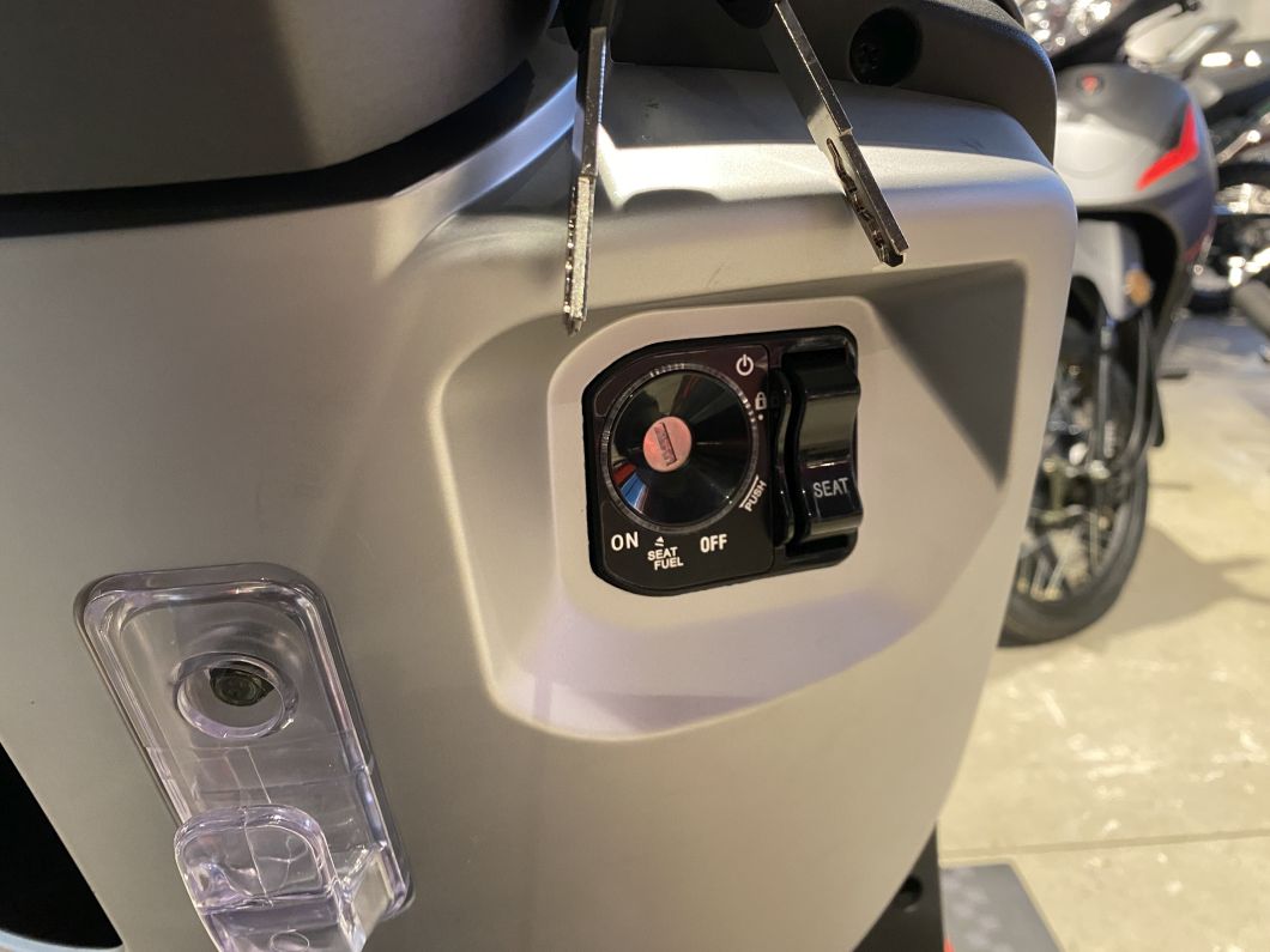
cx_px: 635
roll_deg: +5.0
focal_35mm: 26
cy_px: 476
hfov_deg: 67.3
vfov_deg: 53.1
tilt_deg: -19.3
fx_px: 954
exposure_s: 1/50
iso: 400
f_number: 1.8
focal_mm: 4.25
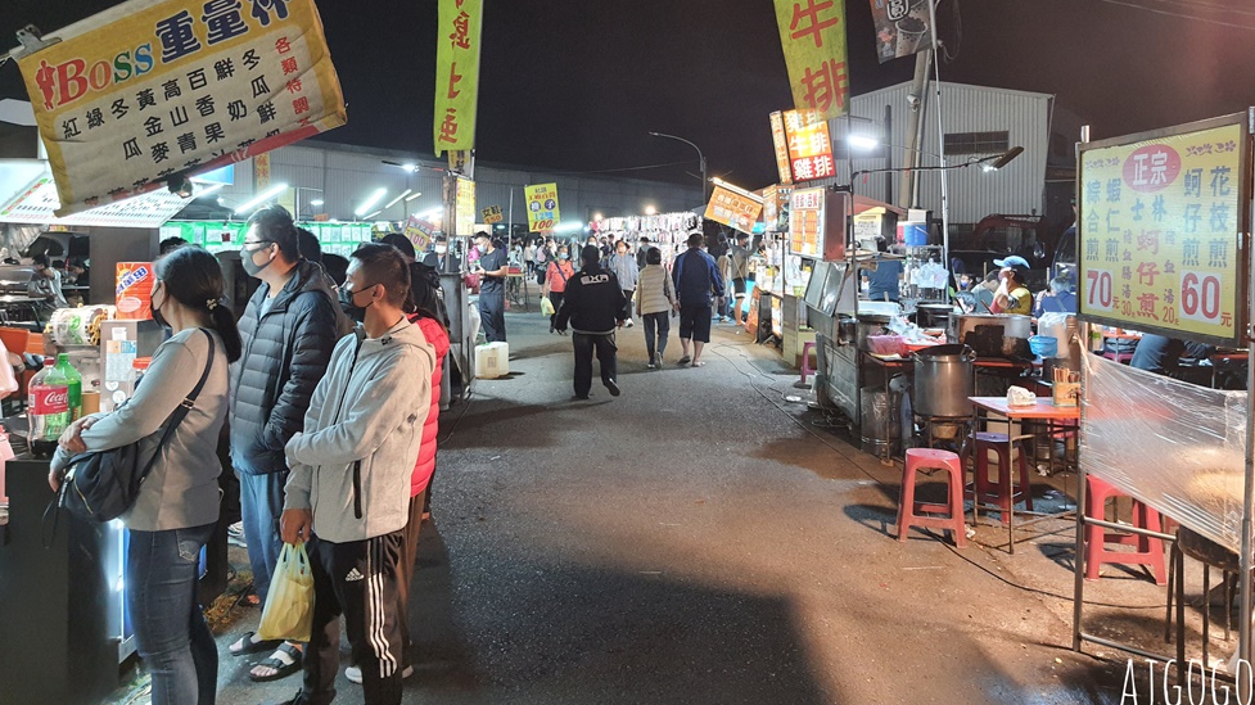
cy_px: 247
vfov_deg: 39.8
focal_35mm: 29
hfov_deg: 66.1
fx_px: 965
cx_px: 624
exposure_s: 1/40
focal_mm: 4.32
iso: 250
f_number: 1.7
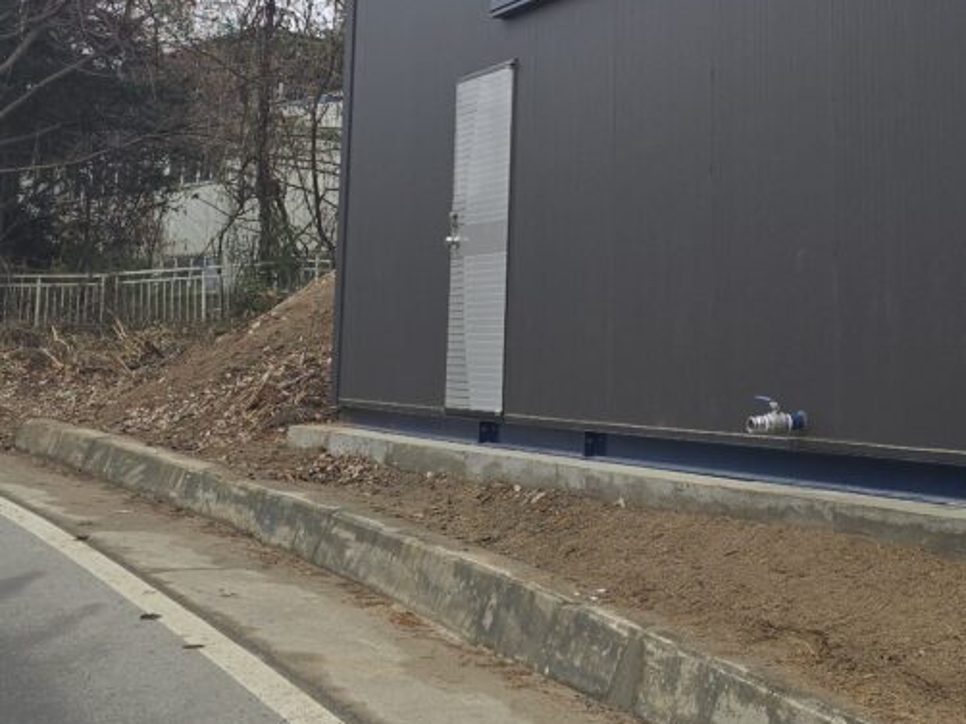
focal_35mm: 55
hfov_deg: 33.8
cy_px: 75
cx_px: 785
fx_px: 1534
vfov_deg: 25.7
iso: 16
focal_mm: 6.3
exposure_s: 1/180
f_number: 1.7
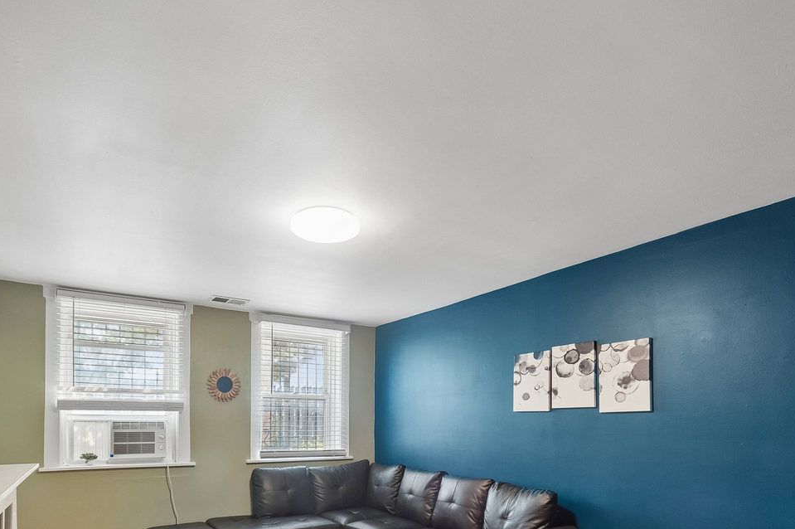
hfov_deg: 78.5
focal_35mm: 22
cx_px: 364
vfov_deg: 53.8
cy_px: 414
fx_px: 485
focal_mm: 13
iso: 400
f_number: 8
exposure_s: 1/5
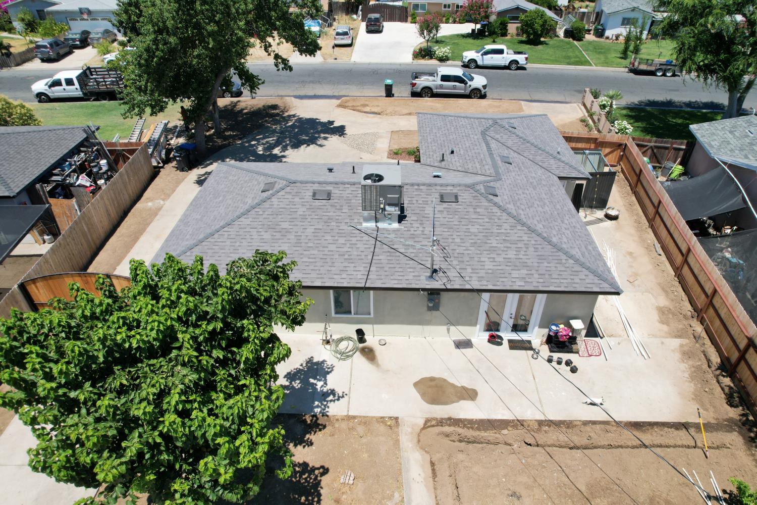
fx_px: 463
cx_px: 378
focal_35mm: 22
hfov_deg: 78.6
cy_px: 252
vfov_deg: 57.2
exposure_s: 1/2500
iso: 140
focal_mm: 8.38
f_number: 2.8
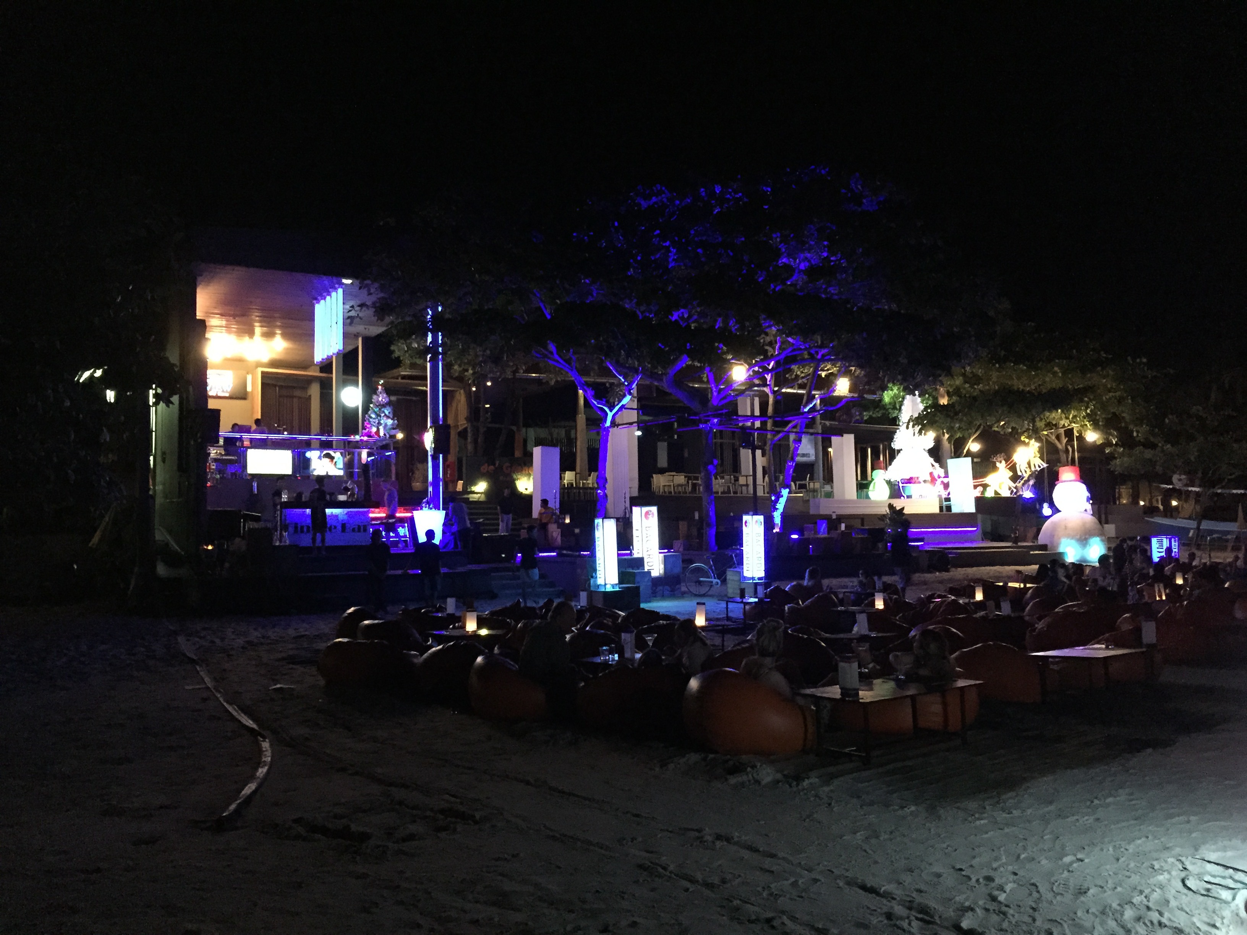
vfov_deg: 48.2
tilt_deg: +3.2
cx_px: 624
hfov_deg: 61.7
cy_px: 468
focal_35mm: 29
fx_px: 1045
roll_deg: +0.1
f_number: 2.2
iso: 1000
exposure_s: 1/15
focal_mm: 4.15
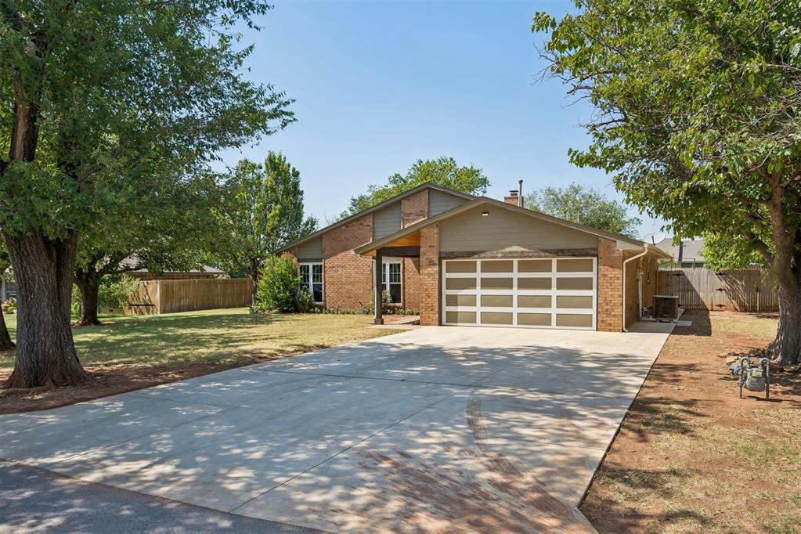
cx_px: 400
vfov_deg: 49.6
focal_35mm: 26
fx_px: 578
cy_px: 267
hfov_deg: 69.4
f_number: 8
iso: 200
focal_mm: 26
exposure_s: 1/500
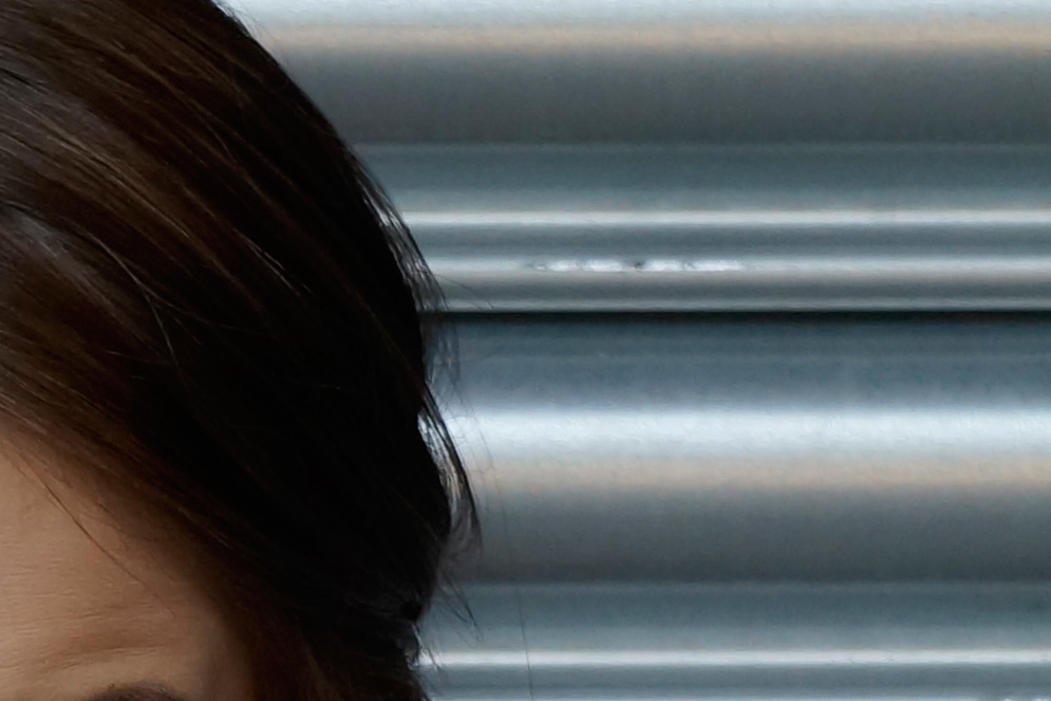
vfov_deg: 3.7
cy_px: 1499
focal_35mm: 370
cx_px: -254
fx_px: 10799
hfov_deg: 5.5
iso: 400
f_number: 5.6
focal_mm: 50
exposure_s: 1/250
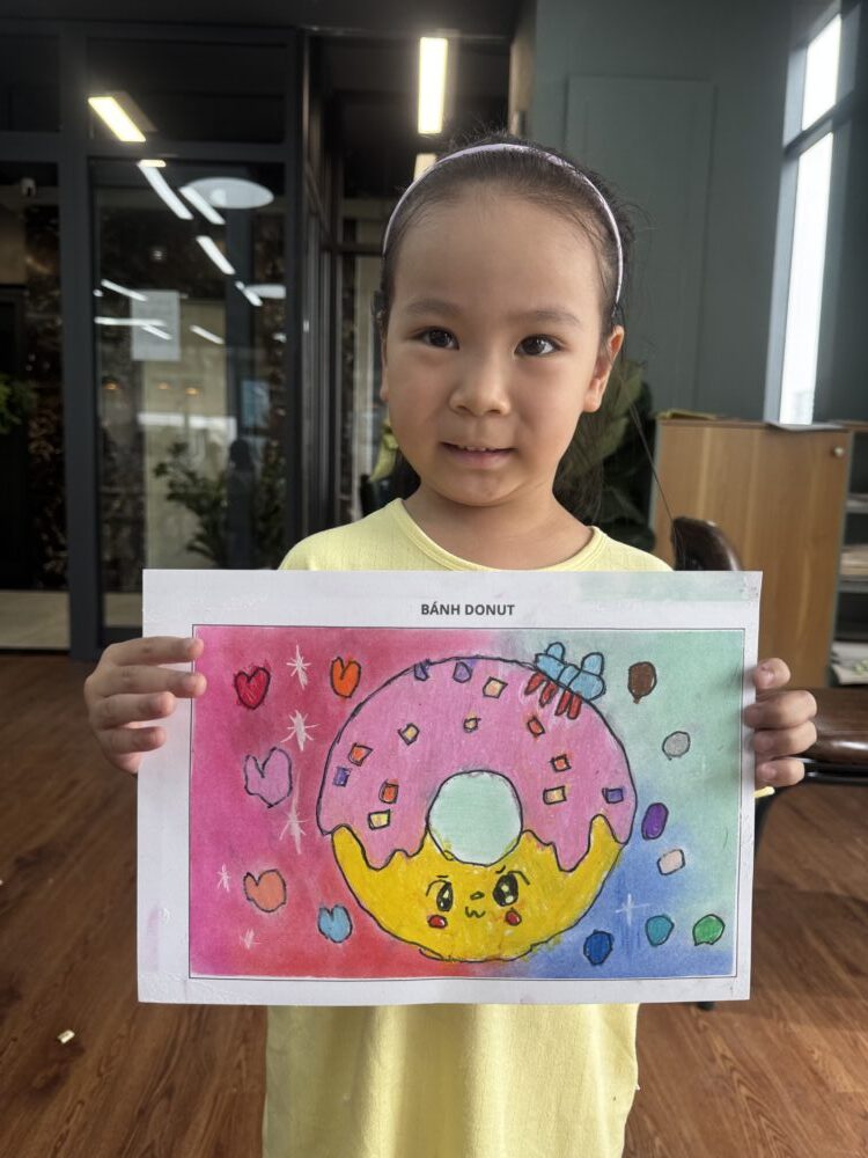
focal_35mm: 24
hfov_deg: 56.8
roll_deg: -1.2
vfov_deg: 71.6
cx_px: 434
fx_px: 802
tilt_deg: -5.9
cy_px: 579
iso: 64
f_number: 1.78
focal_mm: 6.76
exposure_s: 1/121
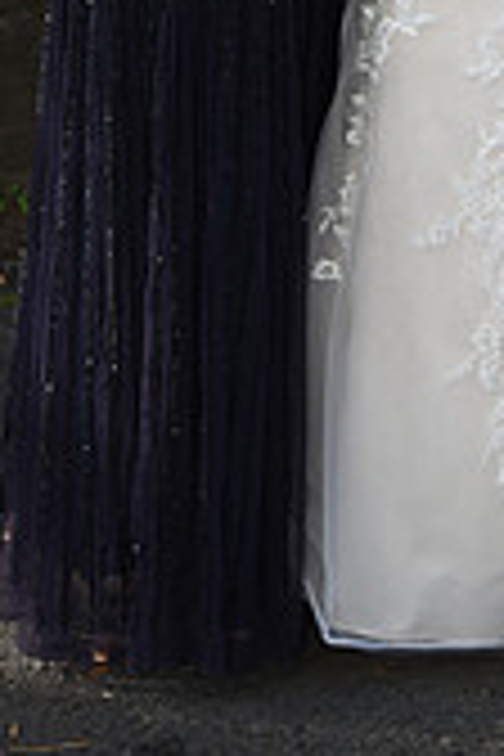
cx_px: 682
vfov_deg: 8.9
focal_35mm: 224
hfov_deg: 6.1
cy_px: -454
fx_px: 4704
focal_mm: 65
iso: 400
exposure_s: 1/200
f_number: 4.5
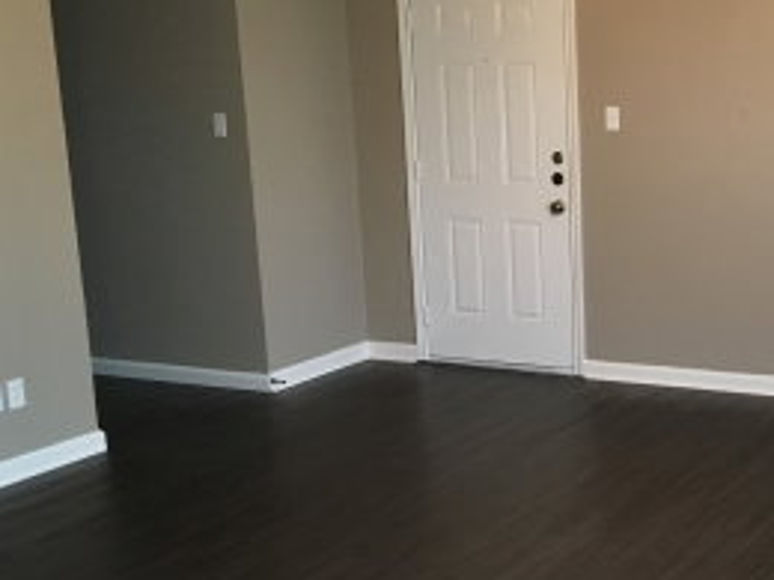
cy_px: 303
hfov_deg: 32.1
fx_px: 1274
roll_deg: +1.3
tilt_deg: -10.5
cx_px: 703
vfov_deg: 25.7
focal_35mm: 57
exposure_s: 1/15
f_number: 2.2
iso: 200
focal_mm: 4.15
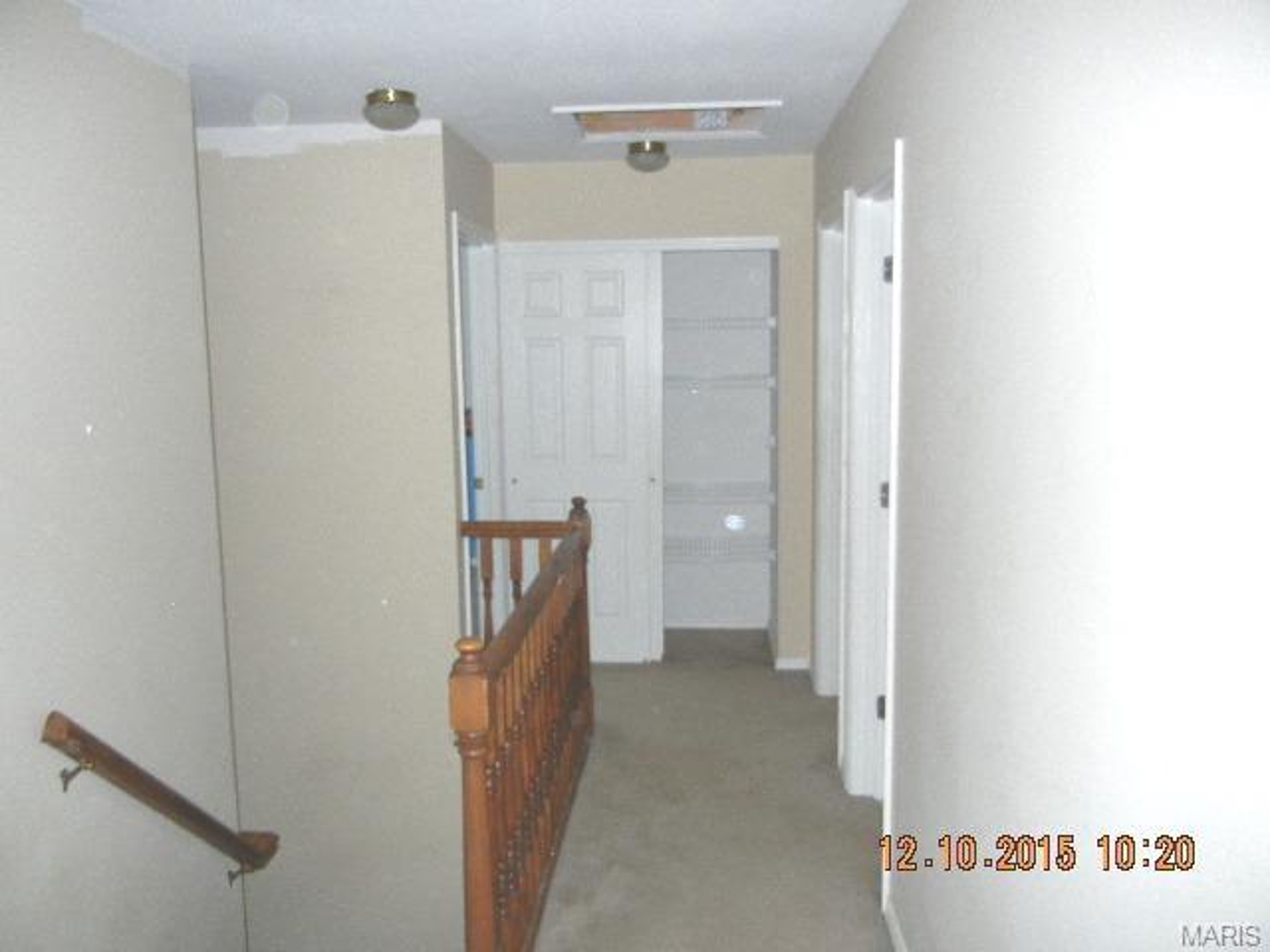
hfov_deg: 60.0
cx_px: 635
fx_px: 1101
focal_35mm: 30
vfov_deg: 46.8
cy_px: 476
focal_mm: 5.4
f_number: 3.5
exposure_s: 1/30
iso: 224
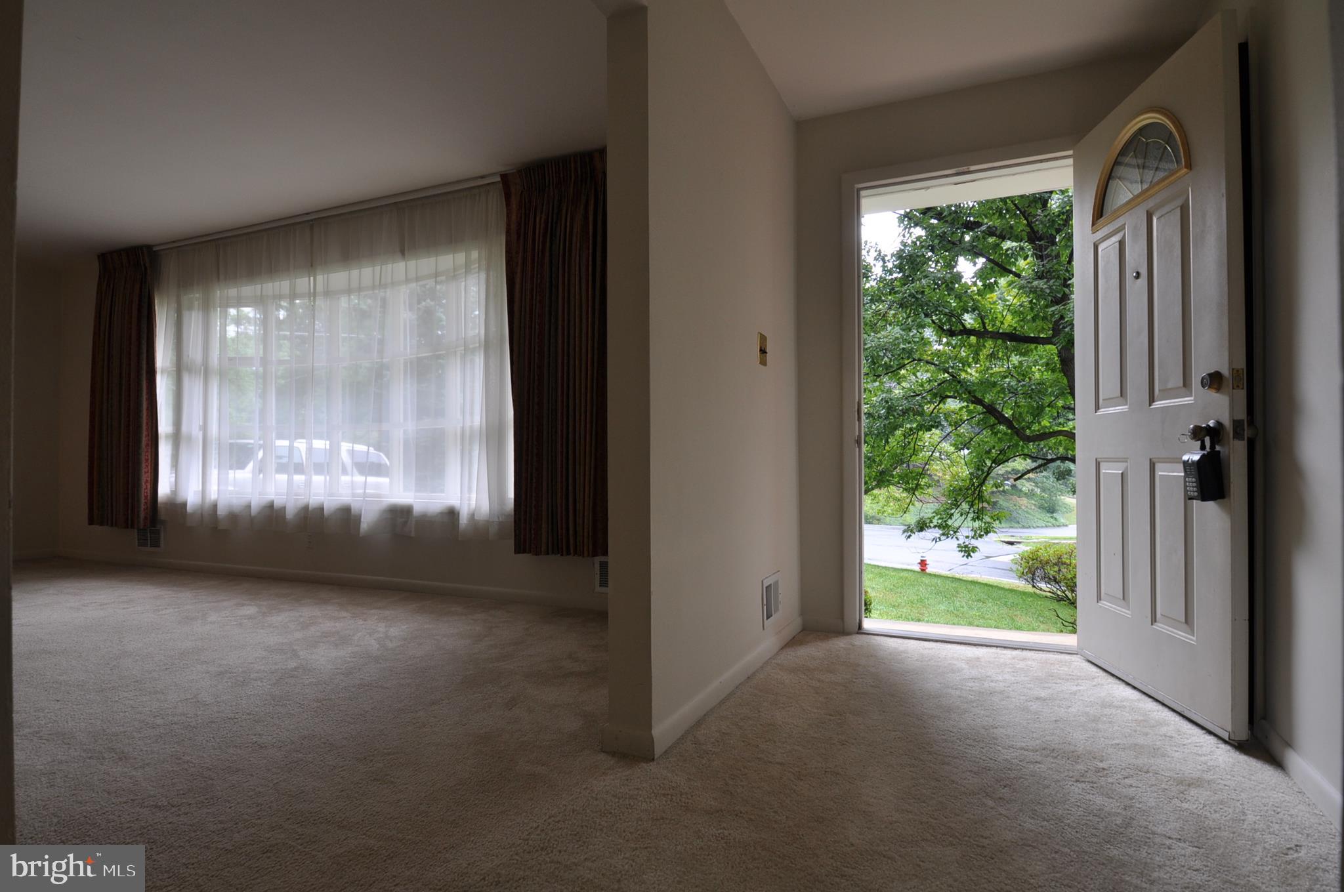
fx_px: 671
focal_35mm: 18
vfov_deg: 67.2
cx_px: 672
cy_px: 446
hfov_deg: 90.1
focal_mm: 12
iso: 200
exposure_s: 1/15
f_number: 8
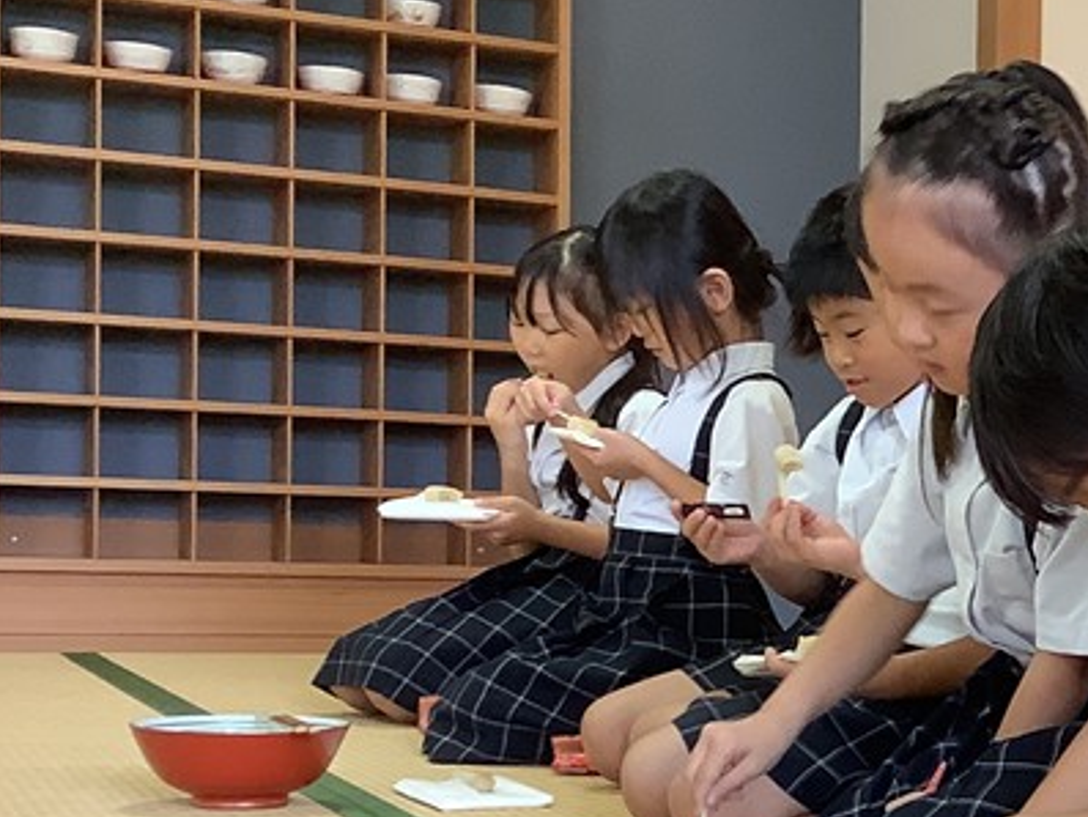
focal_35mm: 80
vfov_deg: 18.3
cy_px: 636
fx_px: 2515
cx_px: 1373
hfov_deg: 22.2
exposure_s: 1/60
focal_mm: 3.3
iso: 125
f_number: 2.4
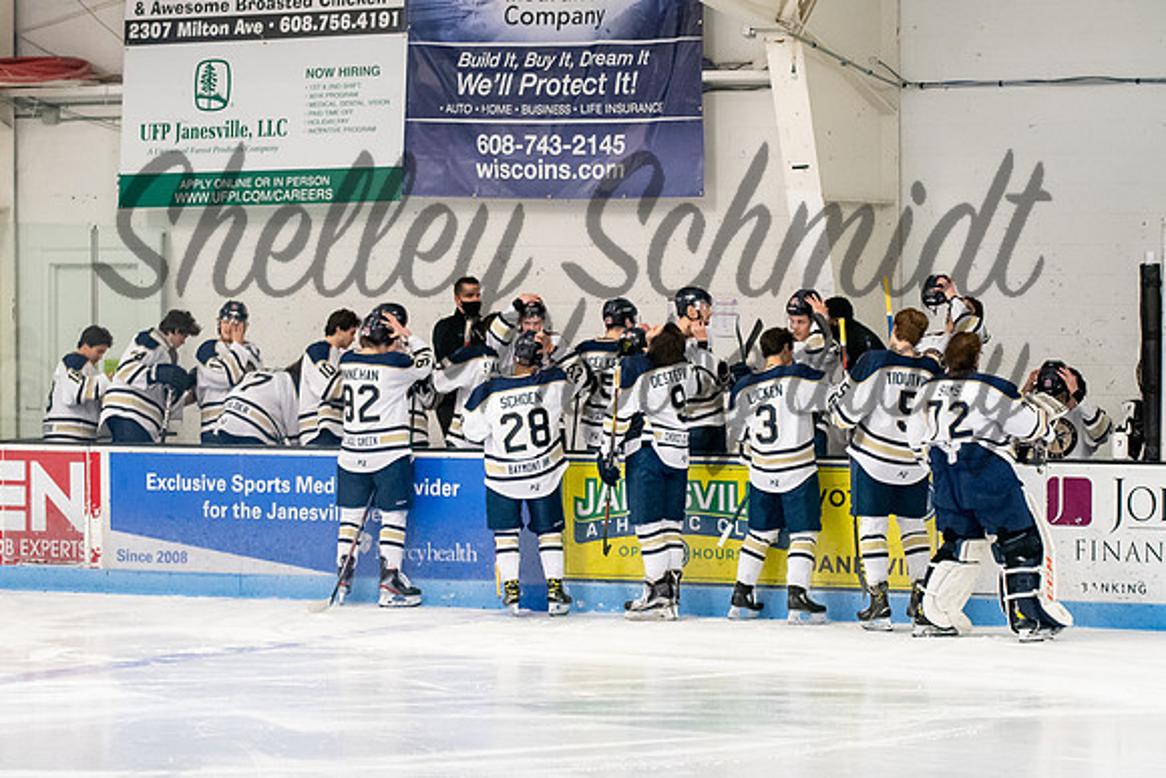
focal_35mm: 136
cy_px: 364
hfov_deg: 15.1
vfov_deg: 10.1
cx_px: 657
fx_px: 4395
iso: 5000
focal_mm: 70
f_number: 2.8
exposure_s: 1/125
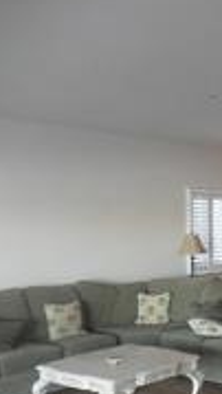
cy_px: 251
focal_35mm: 52
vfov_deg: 39.5
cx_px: 333
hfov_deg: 20.0
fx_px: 543
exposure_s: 1/25
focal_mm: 4.5
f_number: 3.3
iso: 400
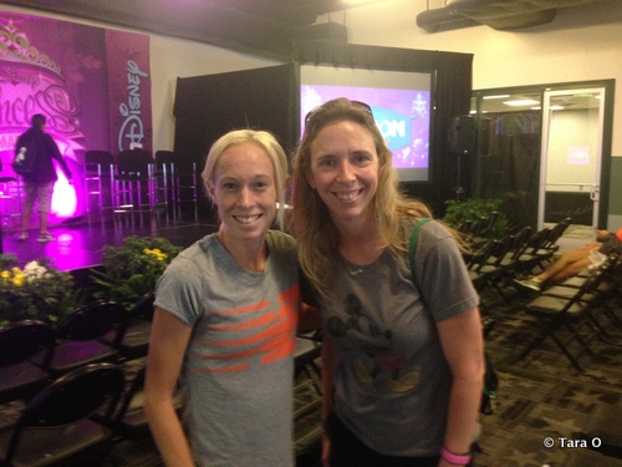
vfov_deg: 42.9
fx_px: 593
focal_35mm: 33
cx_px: 311
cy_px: 234
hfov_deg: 55.4
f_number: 2.4
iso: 320
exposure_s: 1/20
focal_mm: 4.12
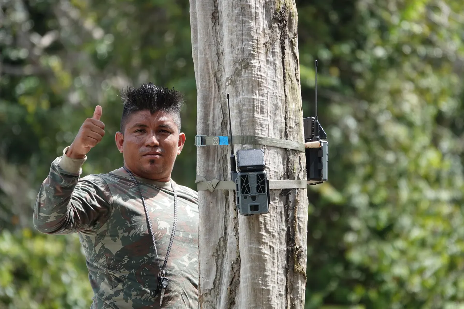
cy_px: 154
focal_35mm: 599
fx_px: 7719
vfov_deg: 2.3
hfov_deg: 3.4
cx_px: 232
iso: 100
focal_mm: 219.76
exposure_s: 1/320
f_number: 4
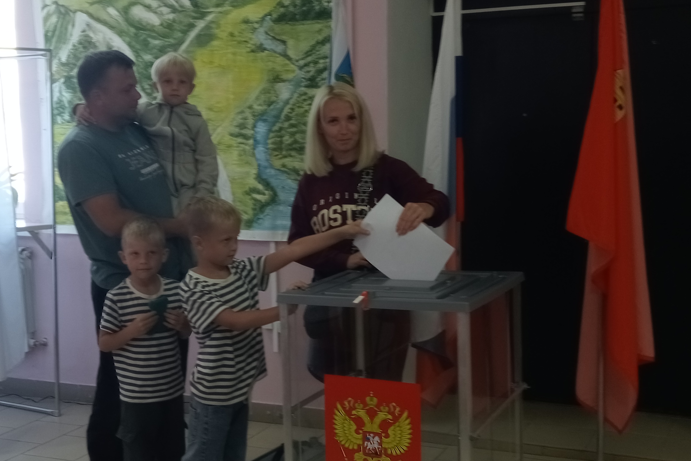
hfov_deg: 36.2
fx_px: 1056
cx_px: 300
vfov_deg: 24.6
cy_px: 256
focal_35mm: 55
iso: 673
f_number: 1.8
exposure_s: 1/33.3
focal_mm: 4.04
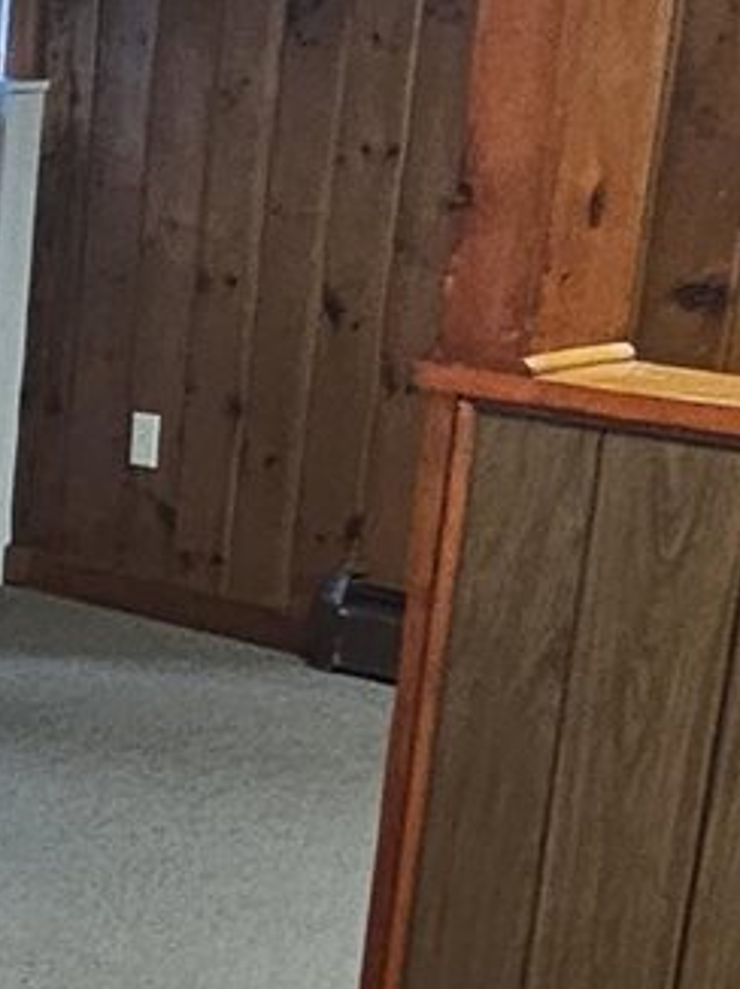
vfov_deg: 20.9
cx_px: -470
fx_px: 2626
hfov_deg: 14.6
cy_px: 871
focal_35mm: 92
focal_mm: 2.2
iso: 320
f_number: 2.2
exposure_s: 1/40
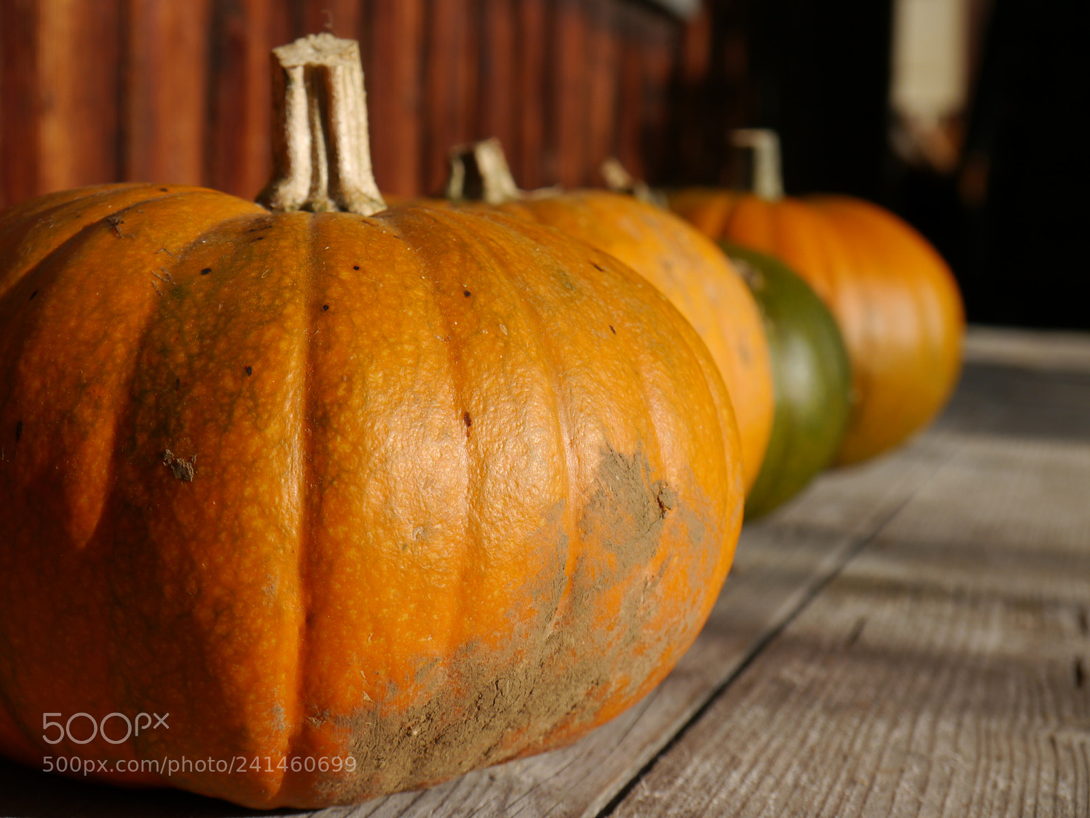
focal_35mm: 78
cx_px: 545
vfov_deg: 18.9
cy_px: 409
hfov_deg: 25.0
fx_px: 2456
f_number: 8
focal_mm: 39
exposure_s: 1/250
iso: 160
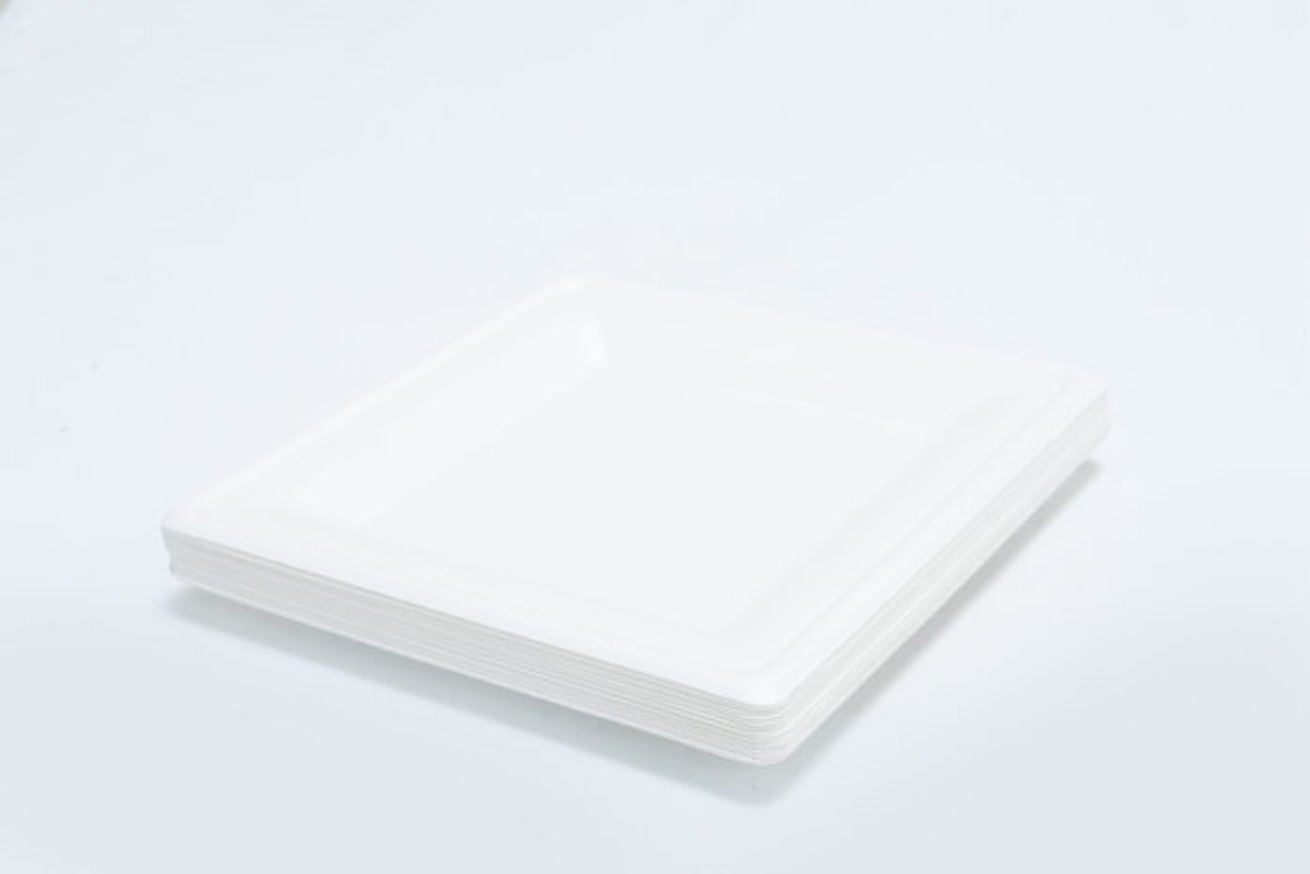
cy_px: 437
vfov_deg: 23.4
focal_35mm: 58
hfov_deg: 34.5
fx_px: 2111
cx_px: 655
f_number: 11
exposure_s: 1/125
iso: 3200
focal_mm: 39
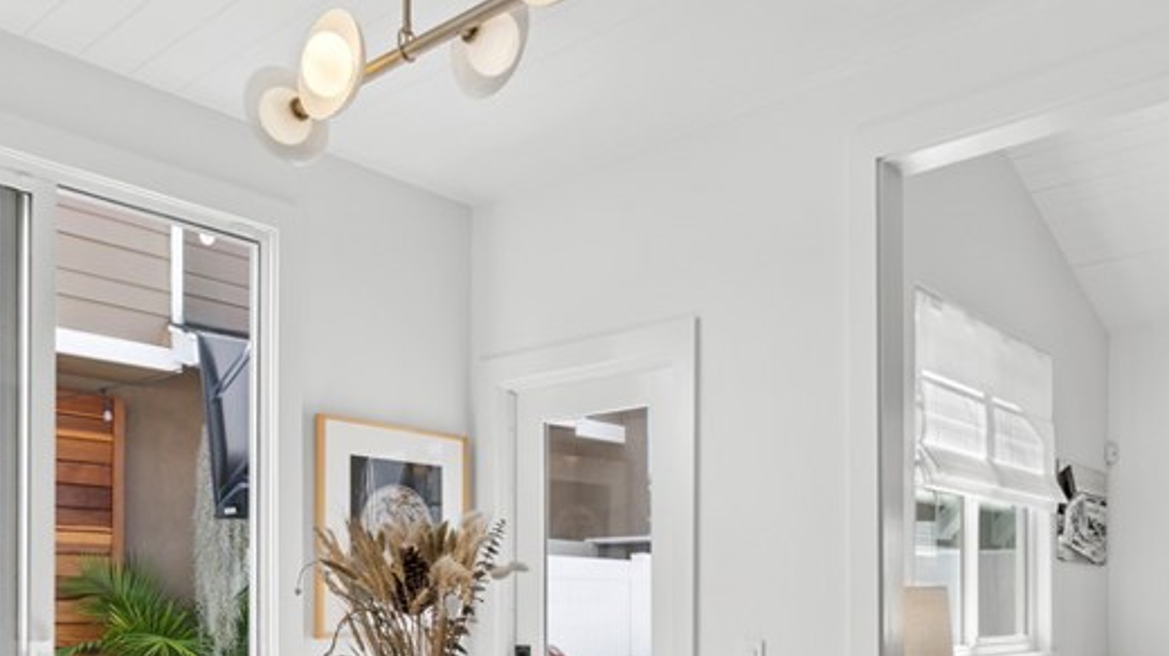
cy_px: 586
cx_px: 636
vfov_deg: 33.7
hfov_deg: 59.4
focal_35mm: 33
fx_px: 1022
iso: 200
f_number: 8
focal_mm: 16
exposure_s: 1/80
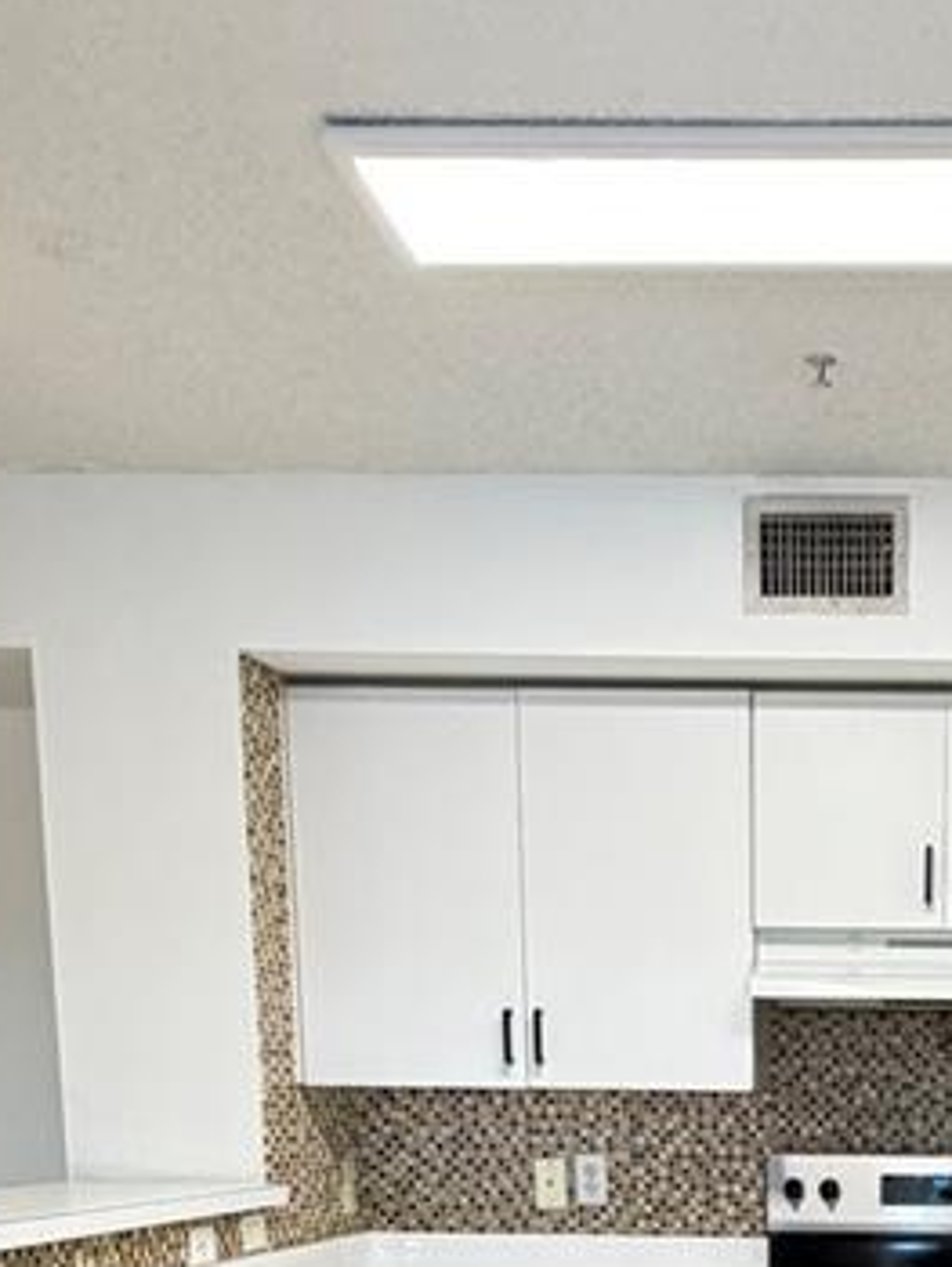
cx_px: 941
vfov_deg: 34.2
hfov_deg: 28.5
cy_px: 1401
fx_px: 1758
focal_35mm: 48
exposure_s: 1/60
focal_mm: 2.22
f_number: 2.2
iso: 320
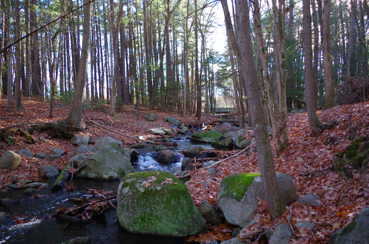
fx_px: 276
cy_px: 122
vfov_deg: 47.7
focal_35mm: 27
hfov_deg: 67.5
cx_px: 184
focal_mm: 18
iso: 100
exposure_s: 1/50
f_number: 3.5
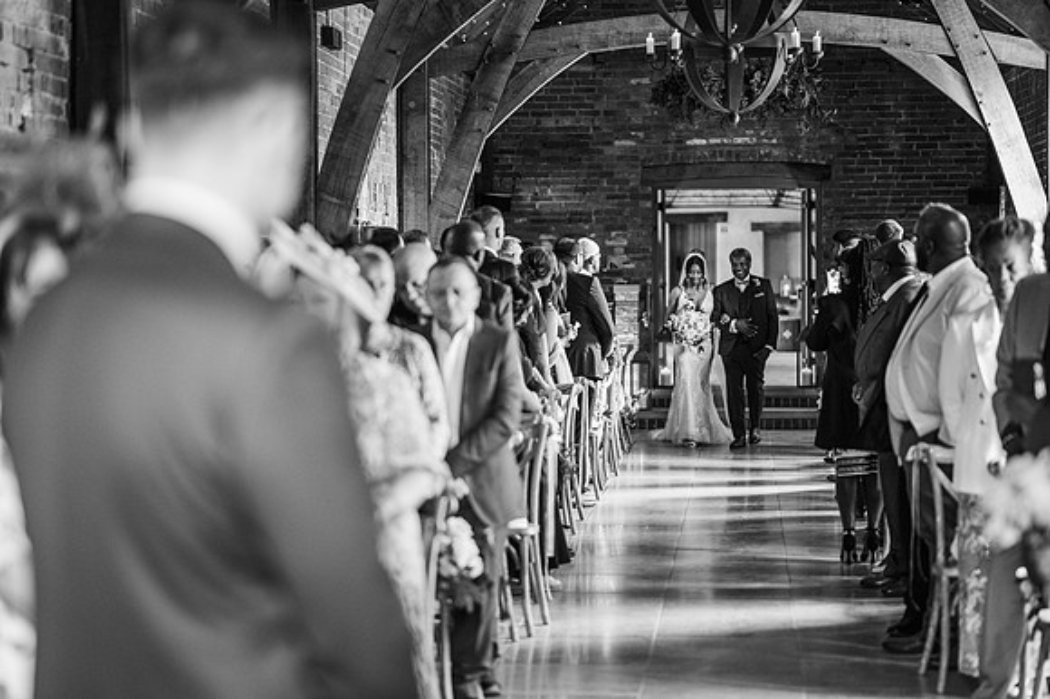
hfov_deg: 23.9
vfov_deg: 16.1
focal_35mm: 85
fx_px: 2478
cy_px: 350
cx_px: 525
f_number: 1.8
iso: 800
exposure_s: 1/200
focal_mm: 85
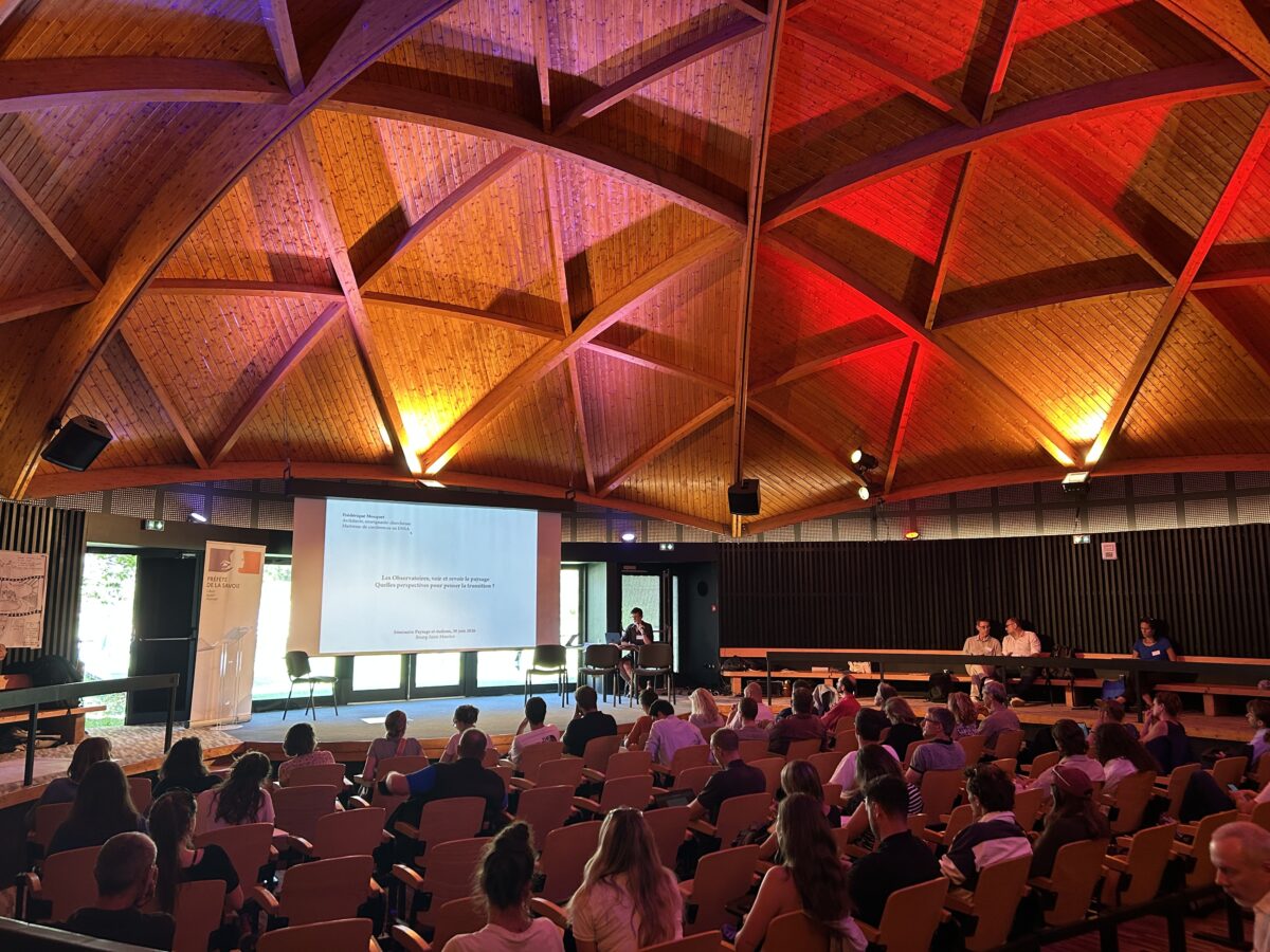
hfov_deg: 67.3
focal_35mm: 26
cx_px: 635
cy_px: 476
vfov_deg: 53.1
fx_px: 954
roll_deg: +0.3
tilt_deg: +8.4
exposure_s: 1/50
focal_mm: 5.7
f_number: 1.5
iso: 160
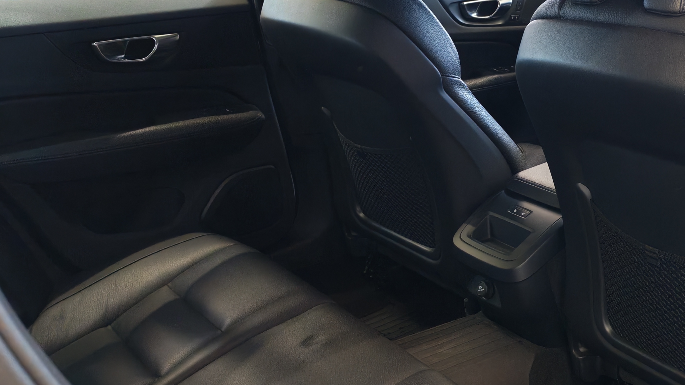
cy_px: 146
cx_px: 499
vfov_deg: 24.4
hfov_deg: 41.1
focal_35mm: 49
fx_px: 890
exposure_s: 1/100
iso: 687
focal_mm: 6.12
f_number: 1.9
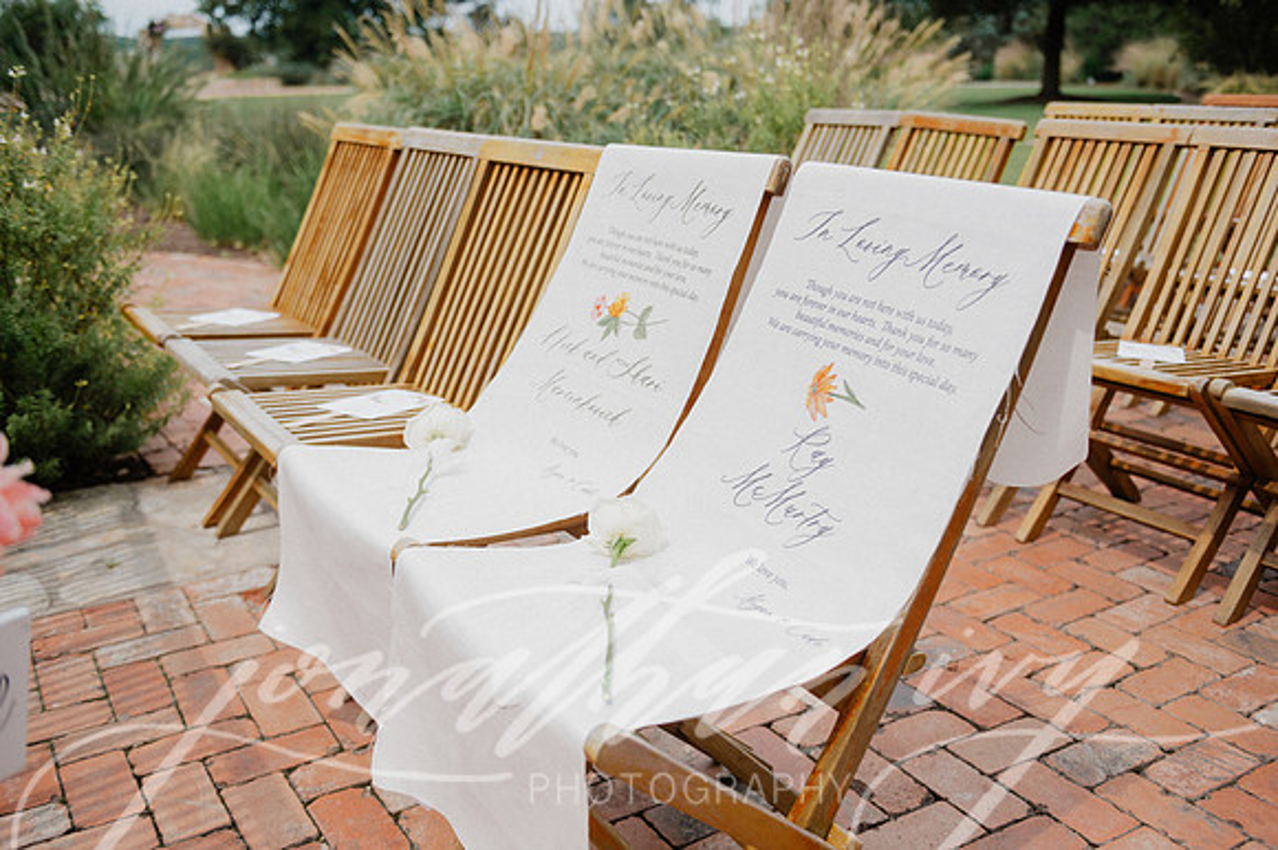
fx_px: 1206
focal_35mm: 34
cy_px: 425
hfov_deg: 55.8
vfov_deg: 38.8
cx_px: 639
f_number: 2.8
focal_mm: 34
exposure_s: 1/6400
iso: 400
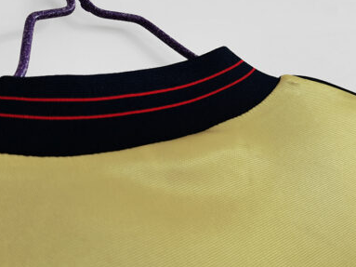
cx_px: 138
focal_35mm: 47
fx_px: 483
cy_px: 129
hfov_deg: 40.2
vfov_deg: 30.9
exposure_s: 1/100
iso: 50
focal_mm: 5.58
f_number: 1.8
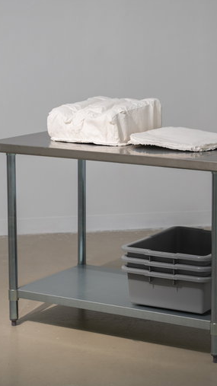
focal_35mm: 111
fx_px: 1136
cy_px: 192
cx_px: 101
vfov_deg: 19.3
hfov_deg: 10.9
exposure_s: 1/60
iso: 320
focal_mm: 70
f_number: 3.5
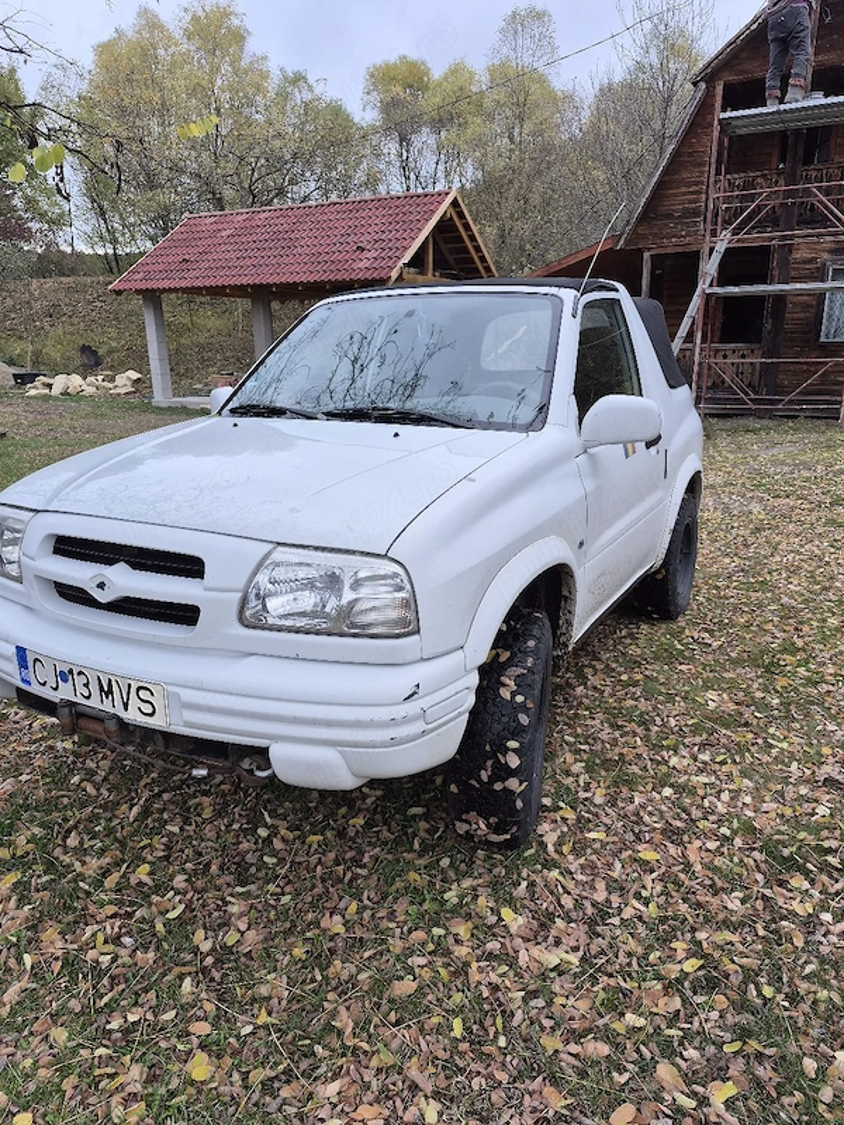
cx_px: 422
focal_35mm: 23
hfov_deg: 58.9
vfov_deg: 73.9
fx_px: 748
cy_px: 562
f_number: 1.8
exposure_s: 1/106
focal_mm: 5.4
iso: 25
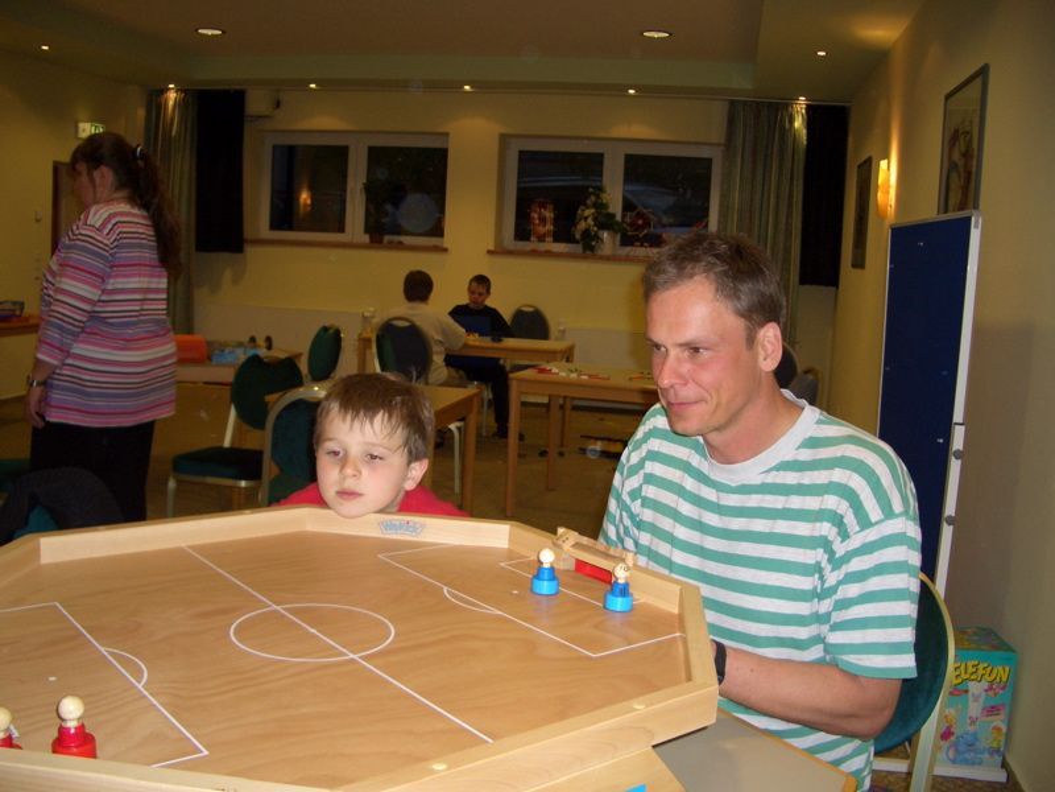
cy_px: 396
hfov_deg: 52.6
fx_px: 1067
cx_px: 528
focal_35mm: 35
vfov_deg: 40.7
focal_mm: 5.8
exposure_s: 1/60
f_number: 2.6
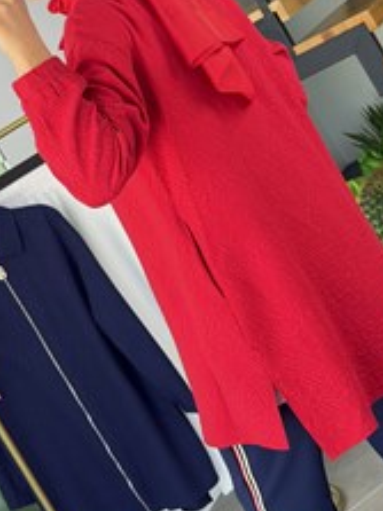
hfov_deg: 16.6
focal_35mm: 89
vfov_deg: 21.6
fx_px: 1314
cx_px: 218
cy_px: 56
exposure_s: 1/121
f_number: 1.78
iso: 64
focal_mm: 6.76
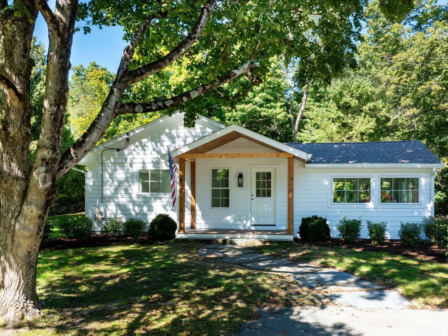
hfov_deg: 54.0
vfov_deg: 41.6
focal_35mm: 34
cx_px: 235
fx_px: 440
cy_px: 198
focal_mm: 12.29
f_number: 6.3
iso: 100
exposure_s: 1/120
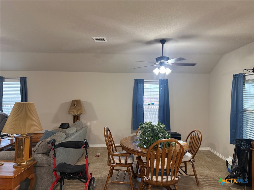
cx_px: 127
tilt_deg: +1.9
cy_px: 95
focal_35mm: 24
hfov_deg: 71.6
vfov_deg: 56.8
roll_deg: -0.9
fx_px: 176
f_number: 1.78
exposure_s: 1/60
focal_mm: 6.76
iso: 400
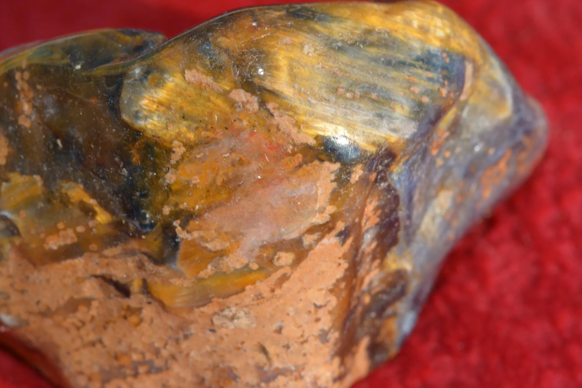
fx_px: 2936
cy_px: 191
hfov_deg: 11.3
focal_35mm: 182
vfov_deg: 7.6
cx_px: 254
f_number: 20
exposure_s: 1/200
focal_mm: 105
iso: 400
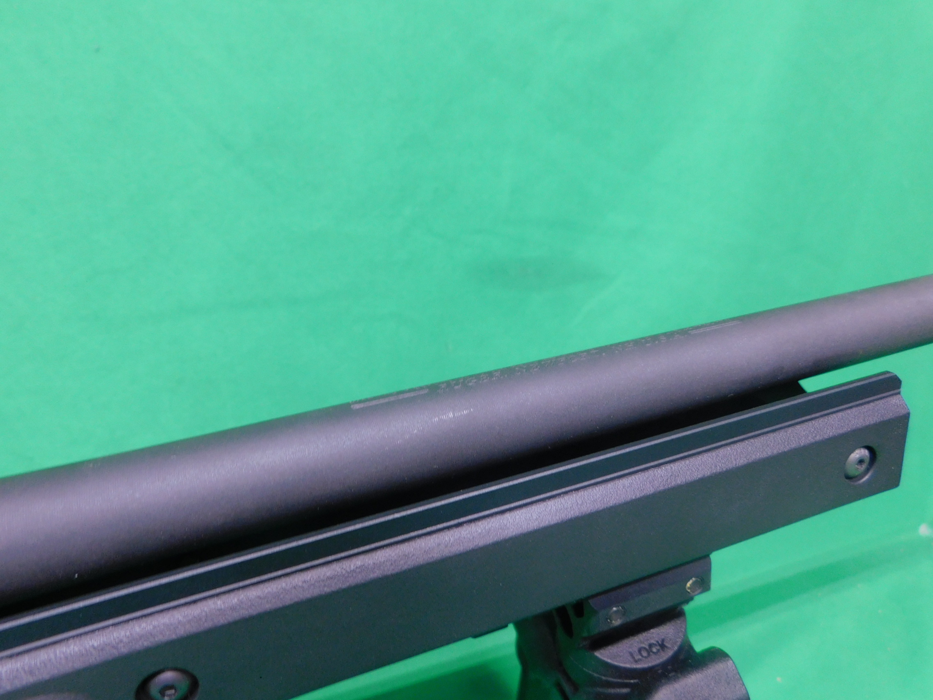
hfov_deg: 73.9
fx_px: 620
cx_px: 466
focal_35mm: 23
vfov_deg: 58.9
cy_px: 350
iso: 220
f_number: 3
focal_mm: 4
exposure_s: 1/30
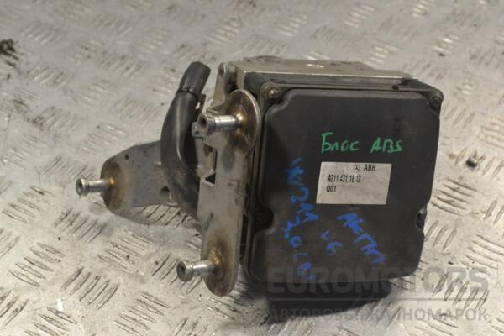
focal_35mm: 78
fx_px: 1092
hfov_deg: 26.0
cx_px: 252
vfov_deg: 17.5
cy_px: 168
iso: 3200
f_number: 9
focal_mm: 52
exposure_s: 1/320
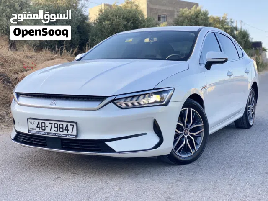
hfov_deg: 36.8
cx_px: 134
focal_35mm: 52
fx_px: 403
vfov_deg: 28.0
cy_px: 100
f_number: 2
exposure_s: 1/190
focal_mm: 6
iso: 20
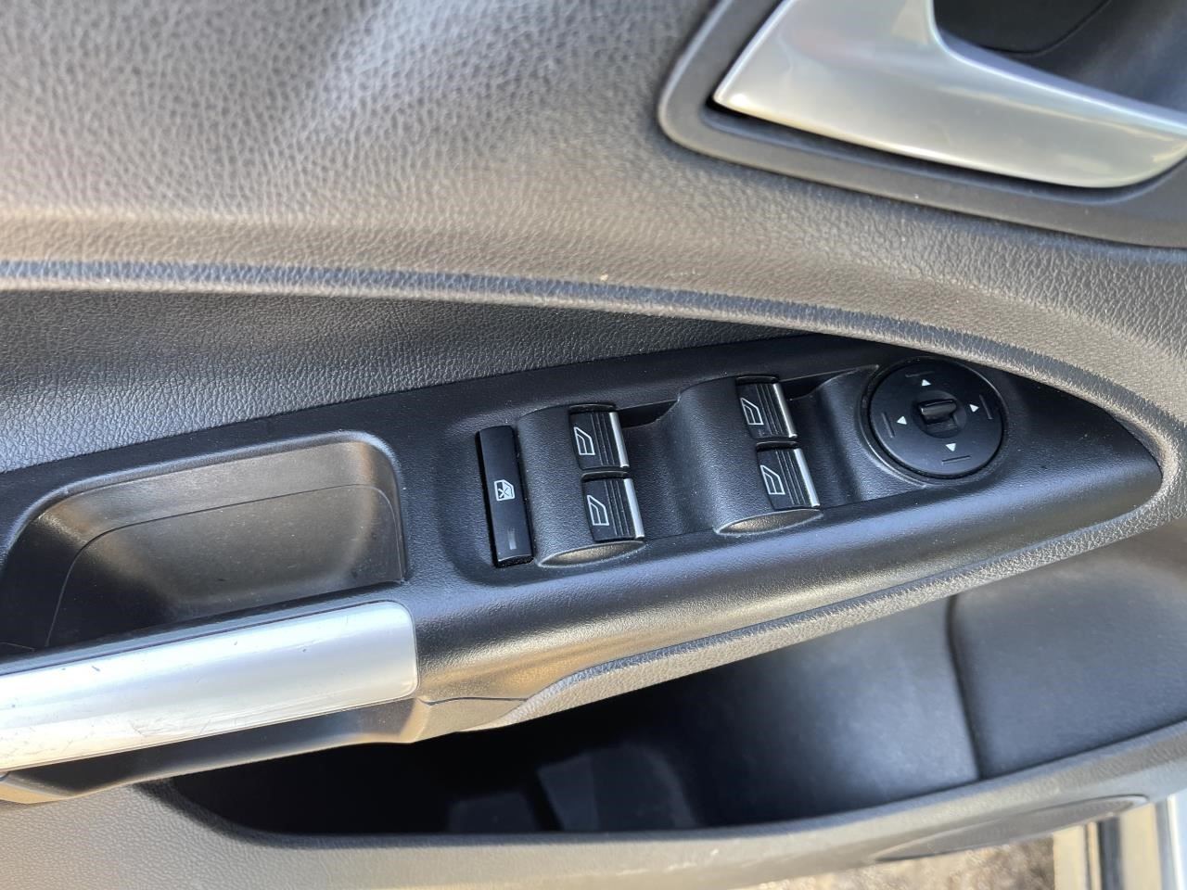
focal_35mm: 25
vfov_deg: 54.9
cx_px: 594
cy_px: 445
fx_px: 857
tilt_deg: -58.0
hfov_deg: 69.4
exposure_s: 1/121
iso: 100
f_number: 1.6
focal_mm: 5.1
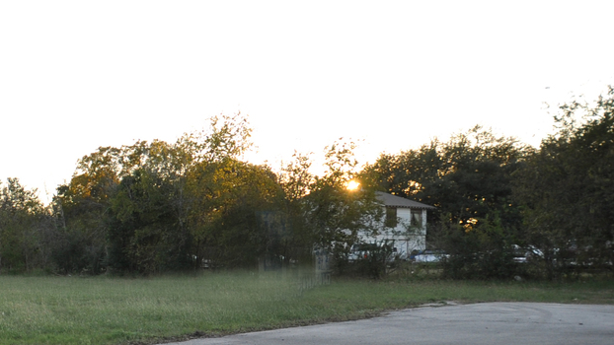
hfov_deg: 35.8
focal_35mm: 41
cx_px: -158
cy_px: 274
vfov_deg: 28.4
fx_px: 668
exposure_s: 1/200
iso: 200
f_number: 4
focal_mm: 10
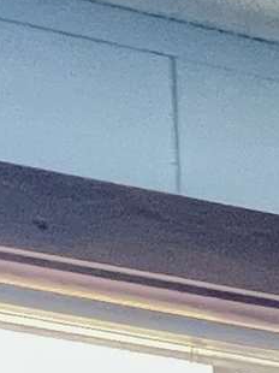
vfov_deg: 10.9
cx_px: 1304
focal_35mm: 129
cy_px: 1080
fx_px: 1388
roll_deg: -3.7
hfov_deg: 6.8
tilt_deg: -8.3
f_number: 1.8
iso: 250
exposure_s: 1/74
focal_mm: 1.57
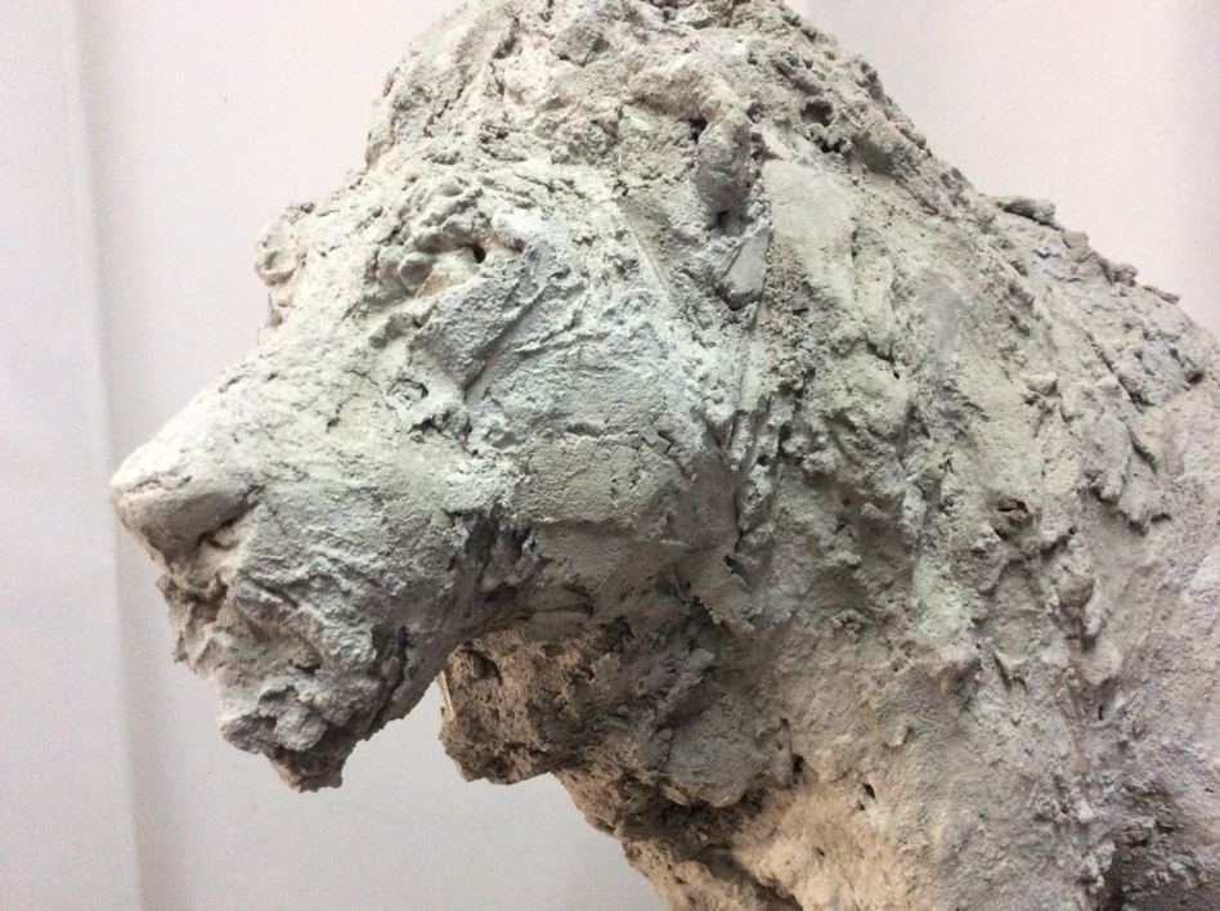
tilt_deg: -4.2
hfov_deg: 56.9
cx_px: 610
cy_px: 456
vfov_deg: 44.1
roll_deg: +3.4
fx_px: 1126
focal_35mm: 32
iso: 250
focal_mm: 3.3
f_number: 2.4
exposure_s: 1/25
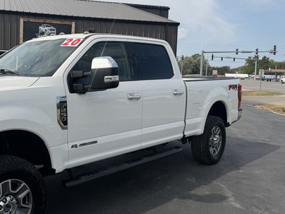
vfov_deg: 37.7
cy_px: 93
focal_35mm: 38
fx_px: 313
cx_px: 66
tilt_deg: -2.8
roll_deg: -2.4
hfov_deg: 46.9
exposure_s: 1/5319
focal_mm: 6.76
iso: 80
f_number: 1.78
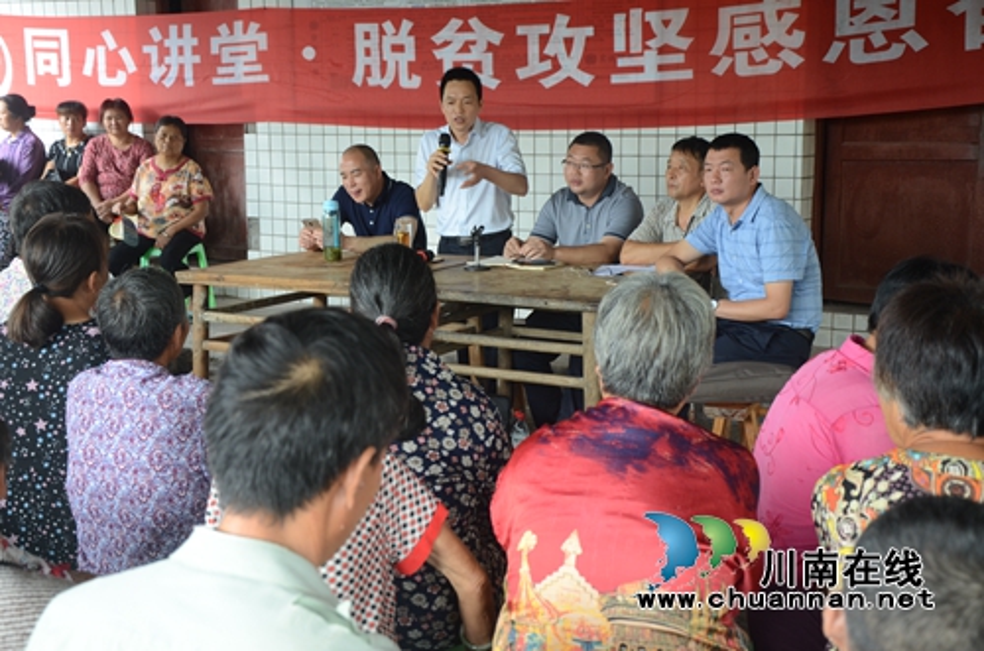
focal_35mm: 51
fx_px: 1391
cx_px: 492
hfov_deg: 39.0
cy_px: 326
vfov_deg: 26.4
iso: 640
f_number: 5
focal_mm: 34
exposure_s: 1/100
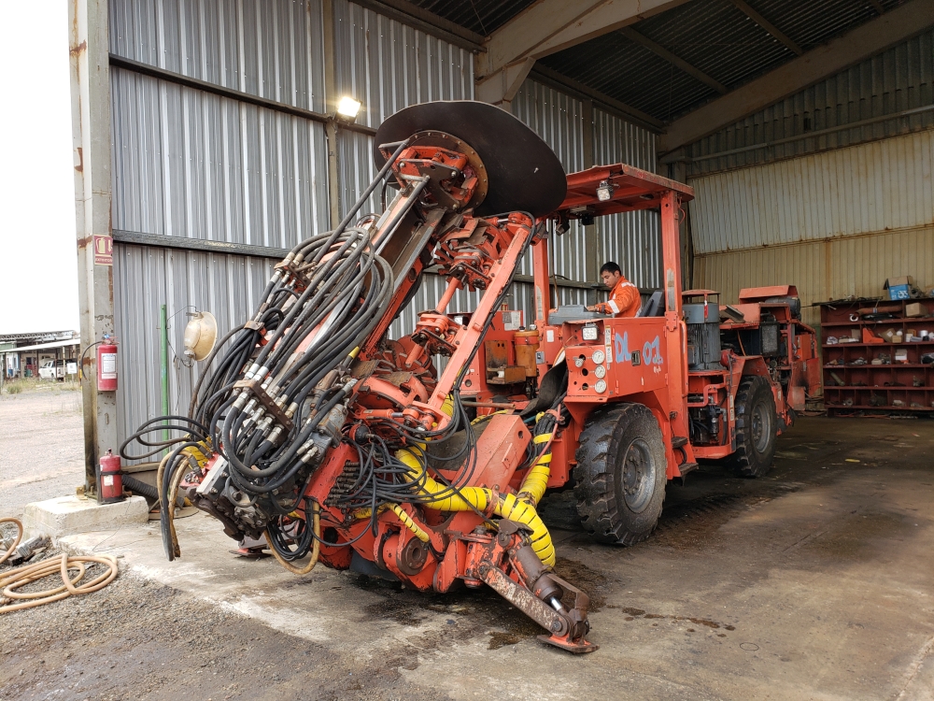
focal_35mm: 26
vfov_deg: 53.1
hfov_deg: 67.3
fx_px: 702
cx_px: 467
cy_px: 350
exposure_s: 1/60
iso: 50
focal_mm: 4.3
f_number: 2.4
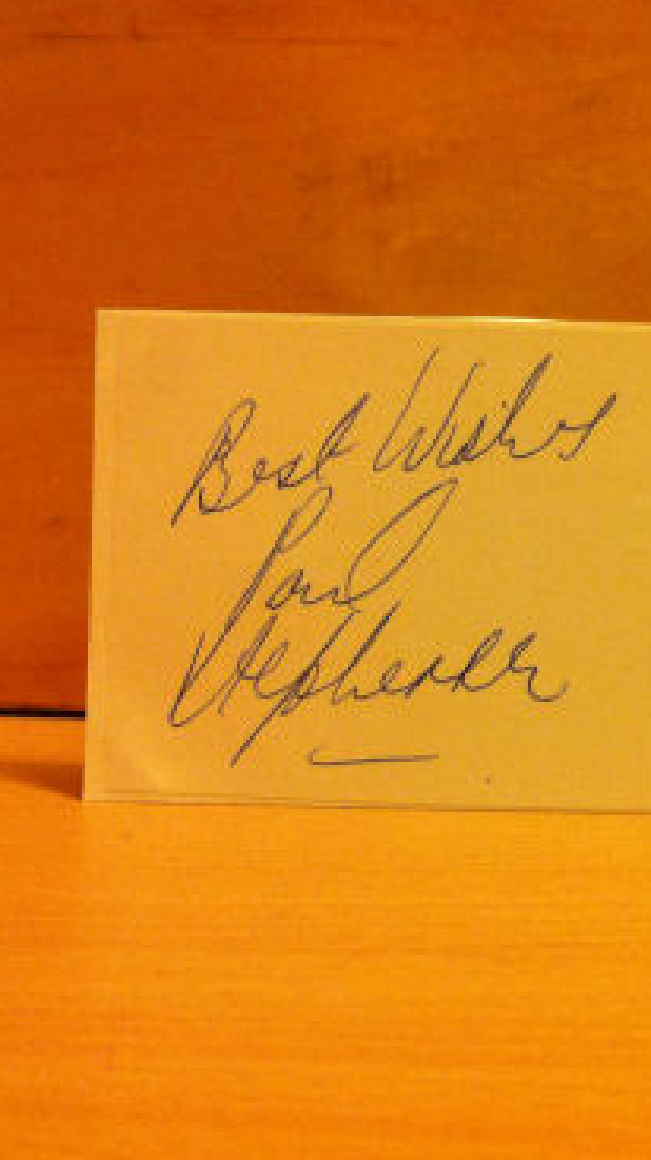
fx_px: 1598
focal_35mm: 52
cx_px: 572
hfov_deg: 22.5
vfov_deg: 39.9
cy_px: 577
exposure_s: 1/17
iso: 250
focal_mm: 3.85
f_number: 2.8
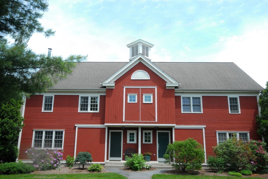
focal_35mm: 30
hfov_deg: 61.9
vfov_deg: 43.7
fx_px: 224
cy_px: 90
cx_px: 134
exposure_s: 1/125
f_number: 14
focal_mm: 20
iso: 500
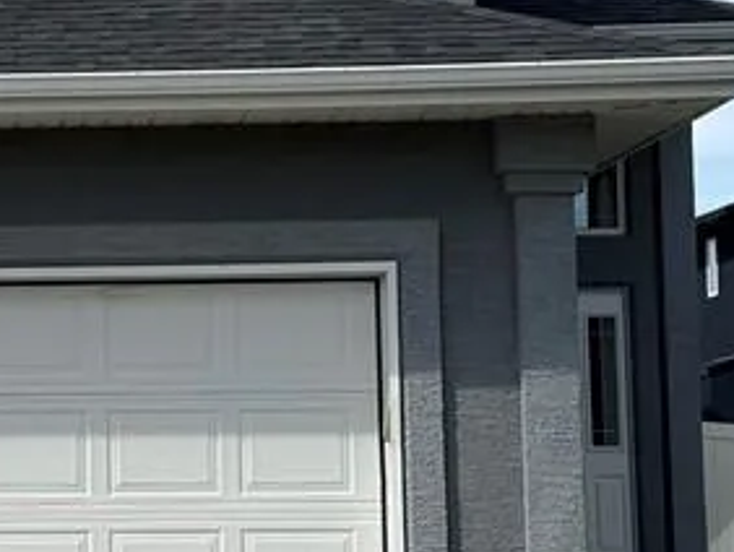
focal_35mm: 136
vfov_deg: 10.9
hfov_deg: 14.2
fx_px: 2886
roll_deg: -0.1
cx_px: -73
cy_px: 255
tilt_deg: +5.5
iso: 80
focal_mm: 6.76
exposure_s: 1/4405
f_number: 1.78
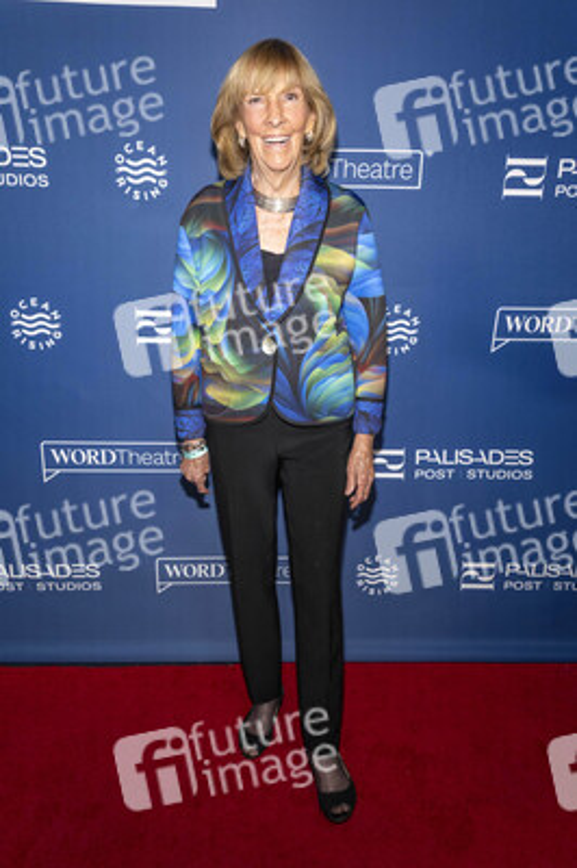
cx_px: 288
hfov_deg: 48.7
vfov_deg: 68.4
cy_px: 434
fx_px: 638
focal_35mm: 26
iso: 800
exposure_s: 1/200
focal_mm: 26.5
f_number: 5.6
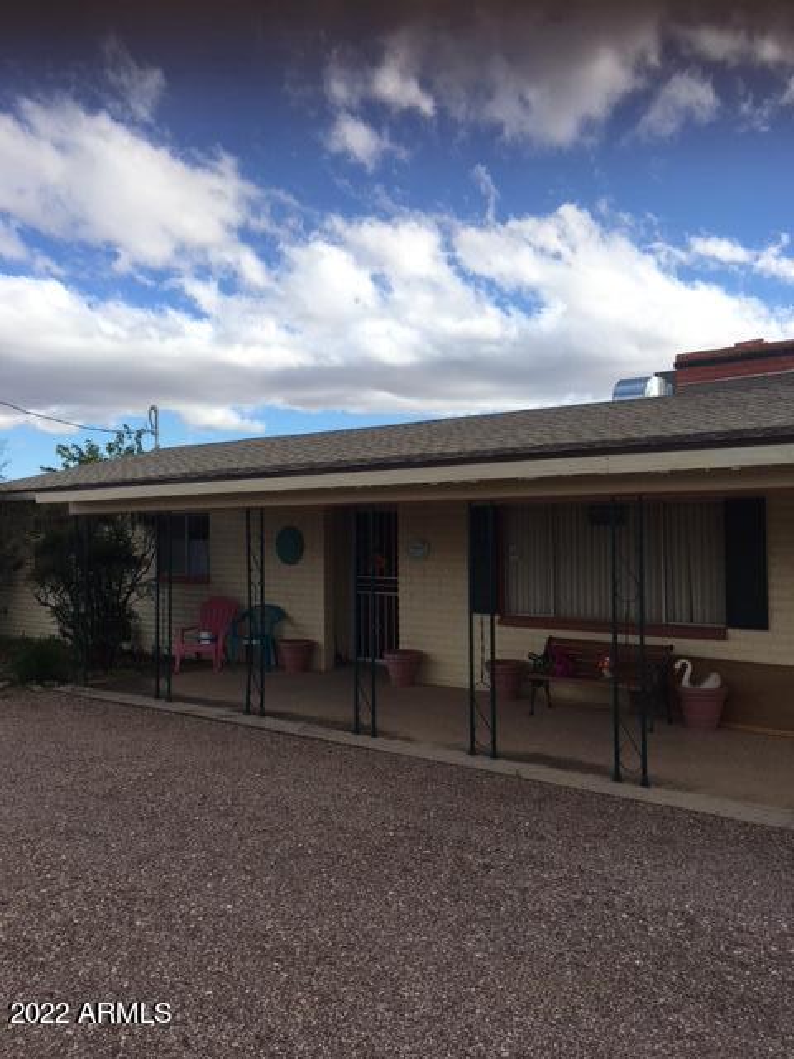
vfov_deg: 61.7
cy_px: 530
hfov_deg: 48.2
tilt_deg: +0.4
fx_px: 887
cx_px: 397
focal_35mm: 29
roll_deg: +1.1
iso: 25
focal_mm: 4.15
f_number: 2.2
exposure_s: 1/1131
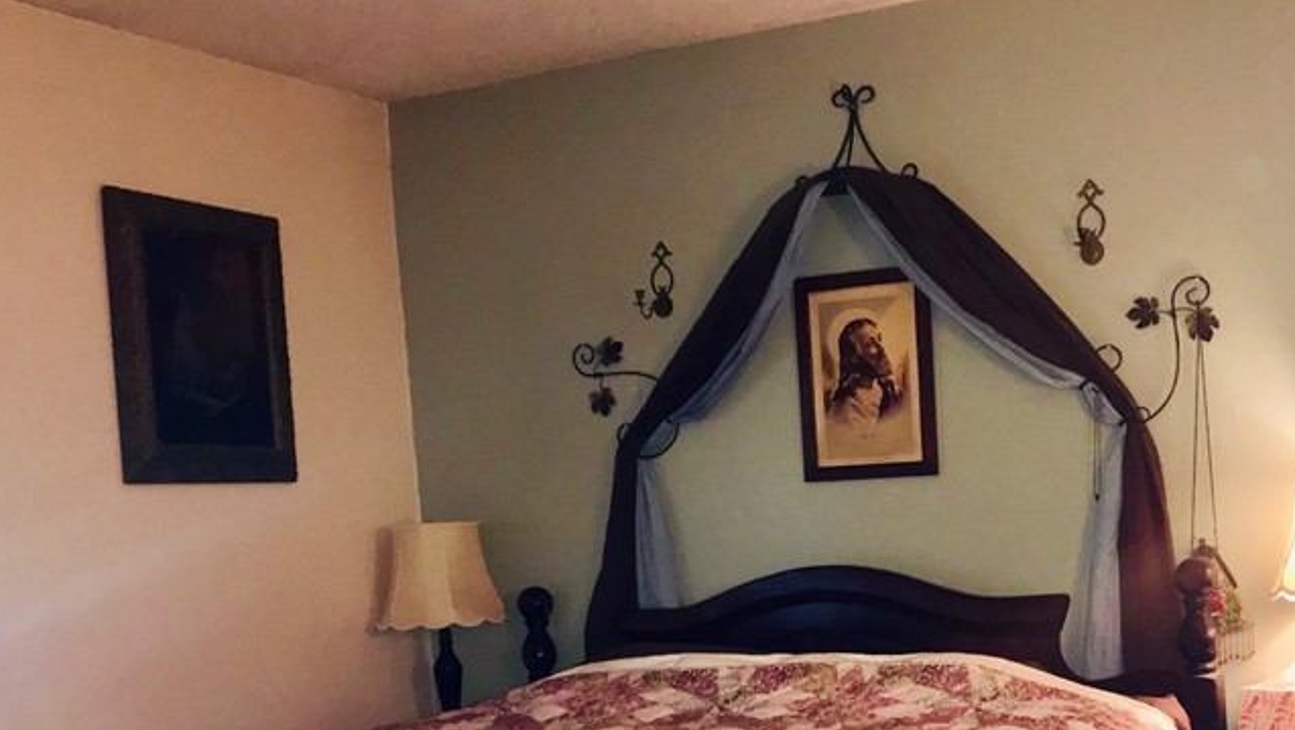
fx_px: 1683
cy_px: 634
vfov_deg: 23.9
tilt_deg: -4.0
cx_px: 787
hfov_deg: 41.9
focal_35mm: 49
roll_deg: +3.6
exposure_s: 1/30
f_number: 1.8
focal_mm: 3.99
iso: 125
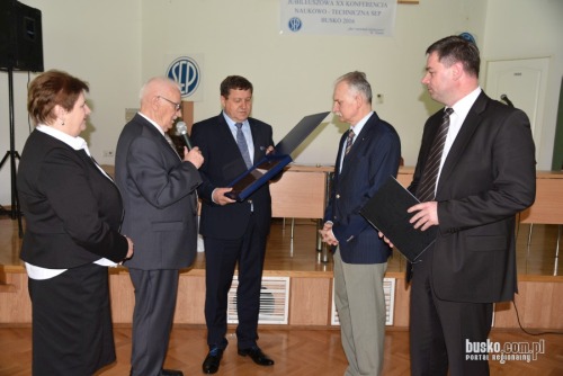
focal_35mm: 32
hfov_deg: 58.7
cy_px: 188
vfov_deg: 41.2
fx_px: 501
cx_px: 282
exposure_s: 1/60
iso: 400
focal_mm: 32
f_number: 4
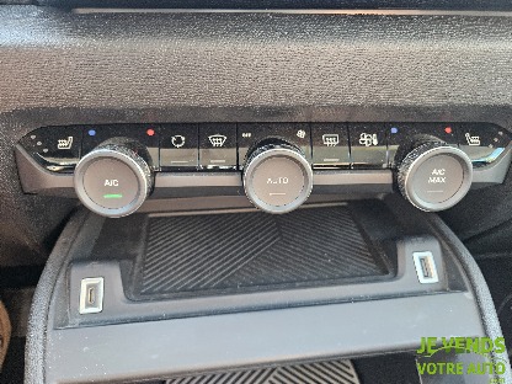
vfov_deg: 58.9
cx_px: 256
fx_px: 340
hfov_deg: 73.9
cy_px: 192
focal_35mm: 23
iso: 800
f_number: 1.8
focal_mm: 5.4
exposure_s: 1/100
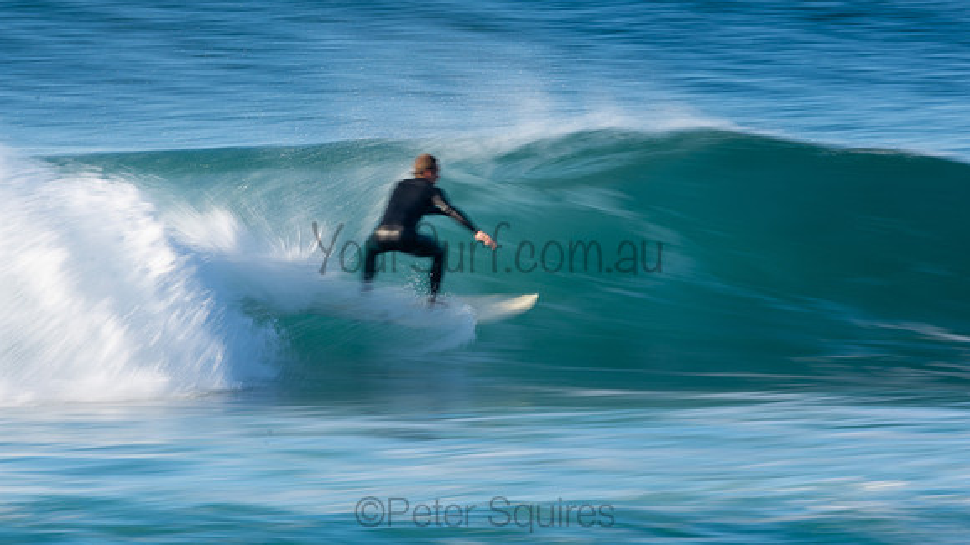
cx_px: 485
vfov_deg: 1.5
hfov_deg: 2.7
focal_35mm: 789
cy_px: 234
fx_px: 20292
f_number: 20
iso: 100
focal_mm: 500
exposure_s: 1/25
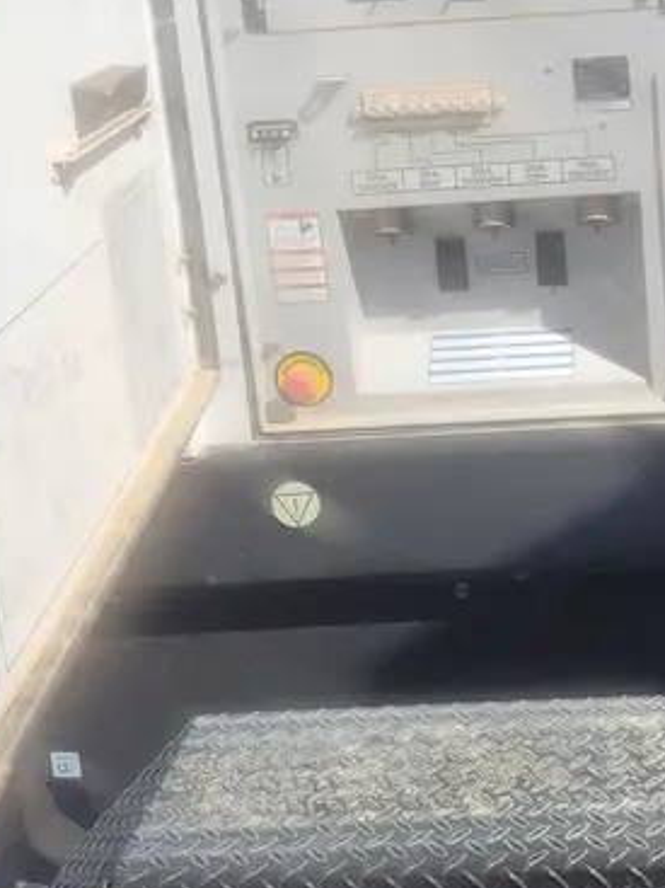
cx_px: 556
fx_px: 1333
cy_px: 185
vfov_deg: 35.7
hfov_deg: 27.3
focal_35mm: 52
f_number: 1.8
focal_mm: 5.4
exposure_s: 1/2180
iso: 40
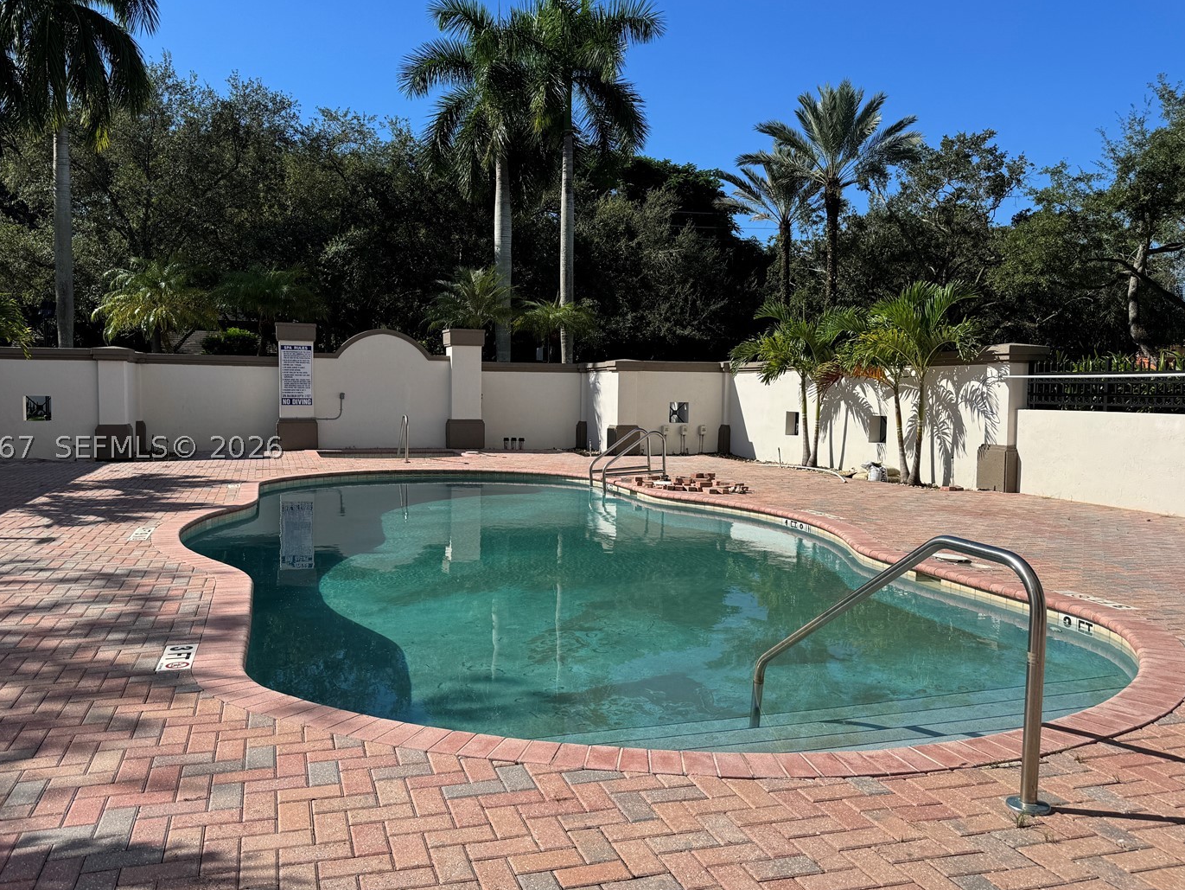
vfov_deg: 49.8
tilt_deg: -3.6
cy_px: 447
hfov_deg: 63.4
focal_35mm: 28
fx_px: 959
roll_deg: -0.7
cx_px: 548
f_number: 1.78
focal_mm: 6.76
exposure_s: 1/4608
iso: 80
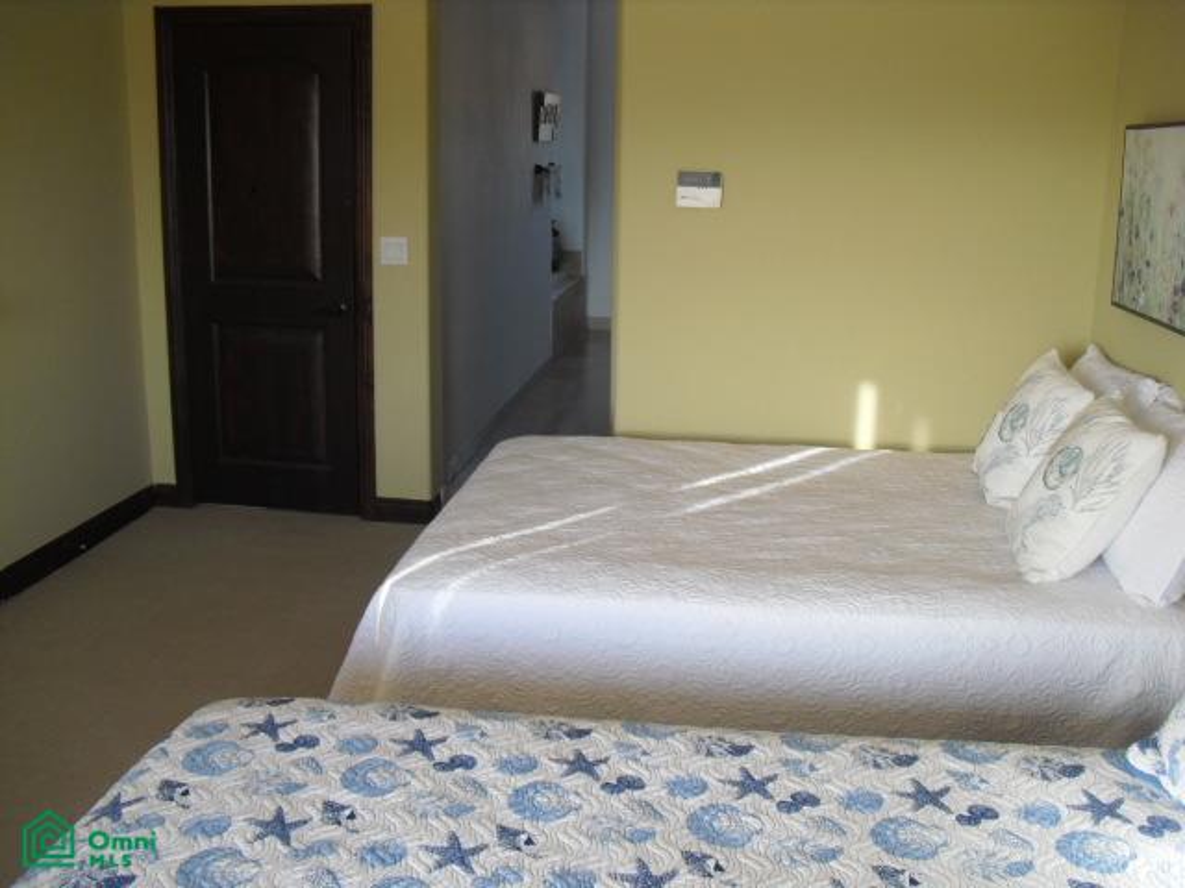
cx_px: 592
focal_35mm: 36
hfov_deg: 51.4
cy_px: 444
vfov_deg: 39.7
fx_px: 1232
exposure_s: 1/60
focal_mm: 6.3
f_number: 3.1
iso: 200
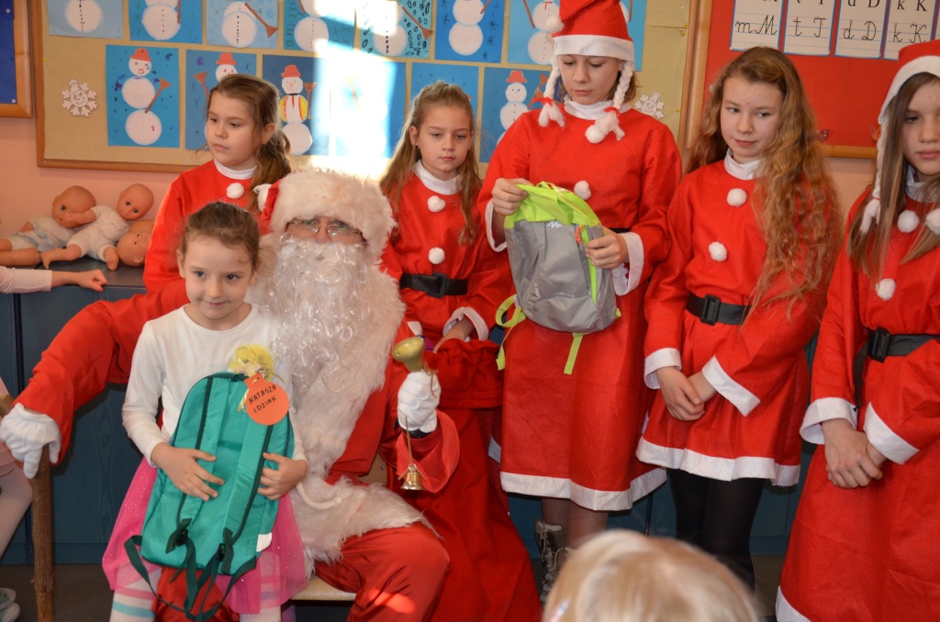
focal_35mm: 39
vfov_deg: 34.1
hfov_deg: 49.6
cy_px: 311
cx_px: 470
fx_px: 1016
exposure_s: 1/100
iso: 400
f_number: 4
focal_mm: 26
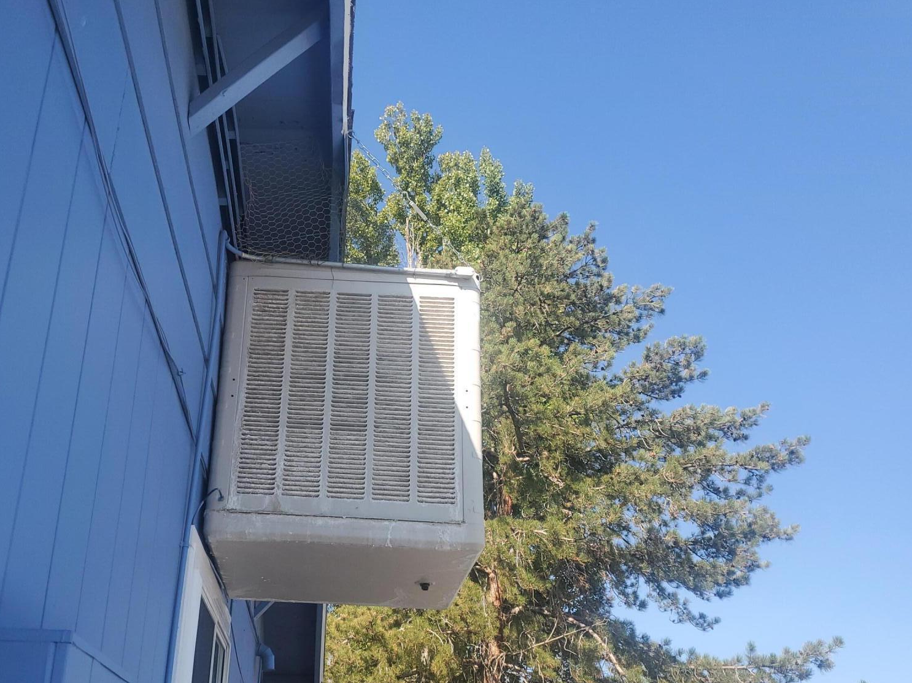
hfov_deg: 52.0
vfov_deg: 40.3
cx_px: 335
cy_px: 438
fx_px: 922
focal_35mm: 35
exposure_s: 1/1690
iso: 50
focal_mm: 4.3
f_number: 1.5
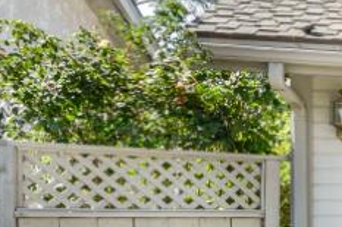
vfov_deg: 15.1
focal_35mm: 90
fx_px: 854
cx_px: 963
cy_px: 163
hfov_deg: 12.4
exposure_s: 1/250
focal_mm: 14
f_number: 8
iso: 400
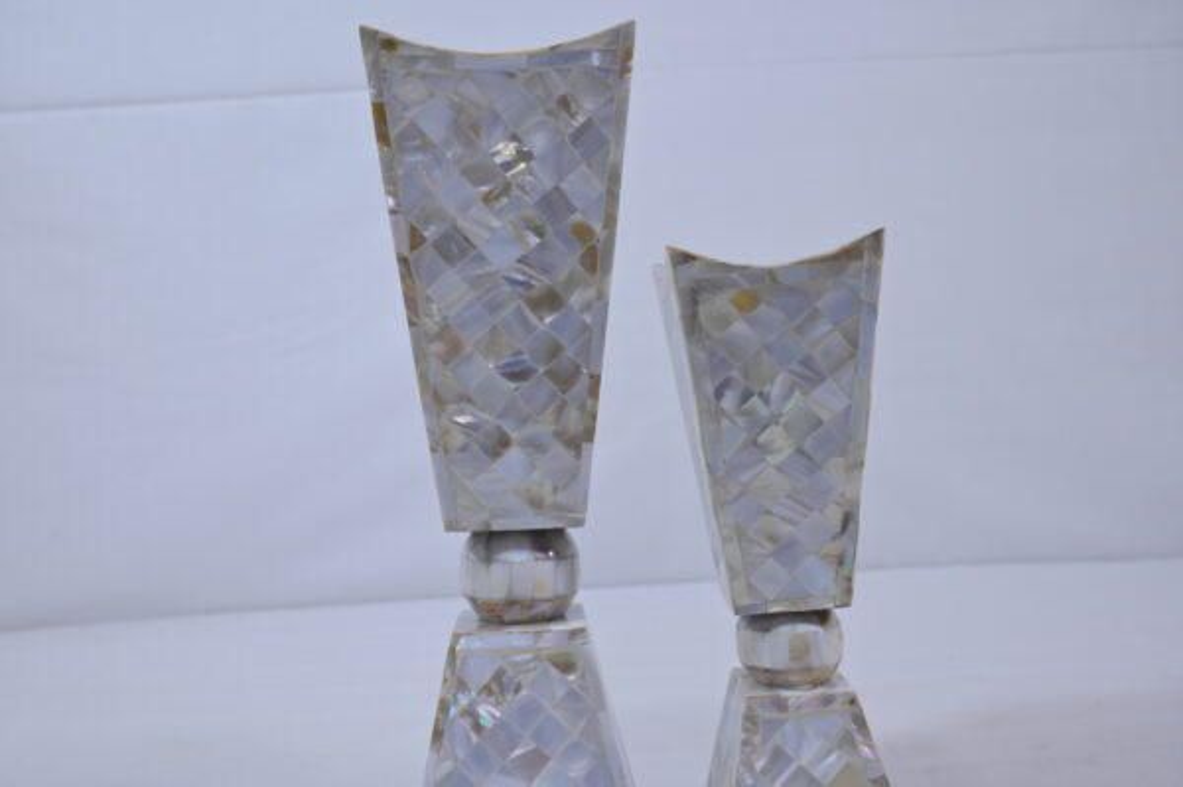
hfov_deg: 55.1
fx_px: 1133
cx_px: 592
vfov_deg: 38.3
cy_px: 394
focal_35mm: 34
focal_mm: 34.5
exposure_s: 1/125
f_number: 7.1
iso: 500
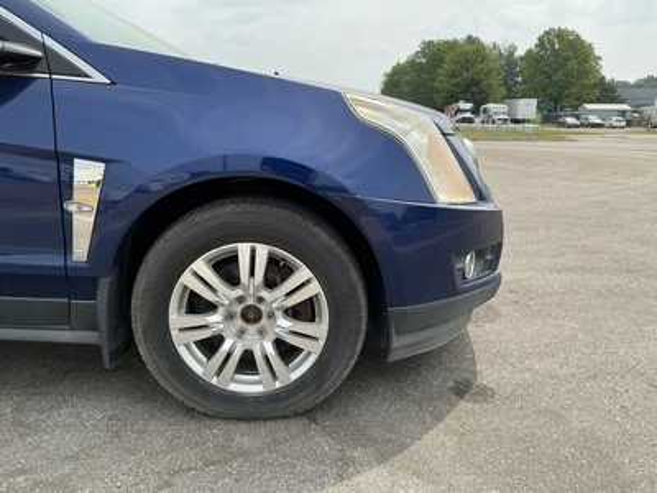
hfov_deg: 63.4
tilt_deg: -11.1
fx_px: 531
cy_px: 246
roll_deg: +0.1
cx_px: 328
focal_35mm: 28
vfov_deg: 49.7
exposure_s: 1/1121
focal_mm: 3
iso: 25
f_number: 1.8
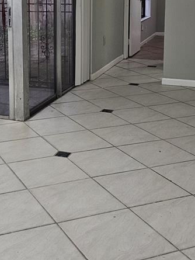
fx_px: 465
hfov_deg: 23.3
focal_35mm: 62
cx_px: 41
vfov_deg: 30.4
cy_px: 50
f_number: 1.7
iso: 200
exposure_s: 1/120
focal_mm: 6.3
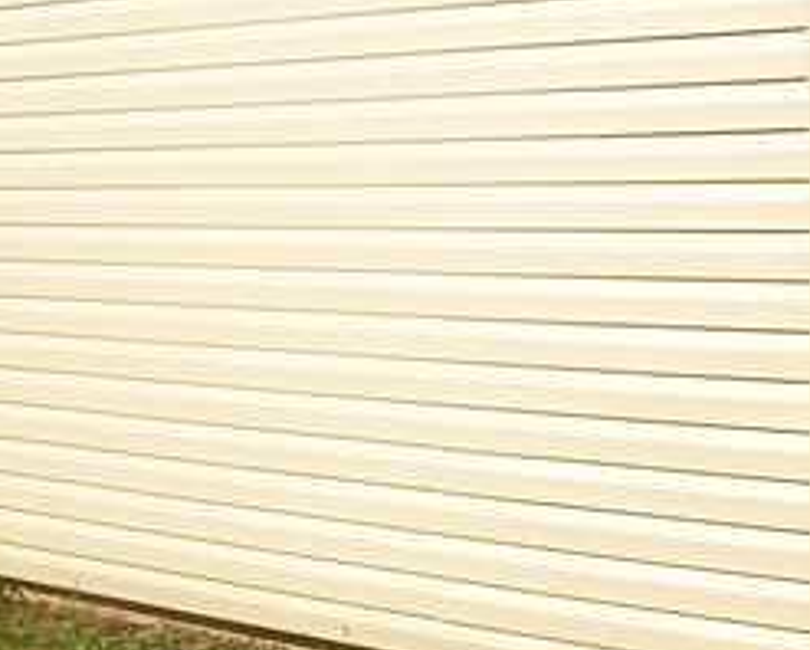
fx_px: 2423
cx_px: 285
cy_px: 164
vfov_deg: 15.2
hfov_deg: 18.9
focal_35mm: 101
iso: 64
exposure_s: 1/400
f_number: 5.5
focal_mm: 5.7
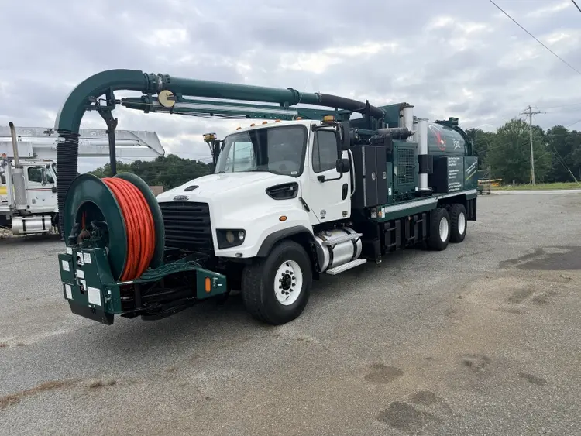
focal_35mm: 24
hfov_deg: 71.6
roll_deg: +1.8
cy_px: 218
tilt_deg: -5.8
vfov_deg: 56.8
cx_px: 290
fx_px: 403
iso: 80
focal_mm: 6.76
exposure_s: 1/4405
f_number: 1.78
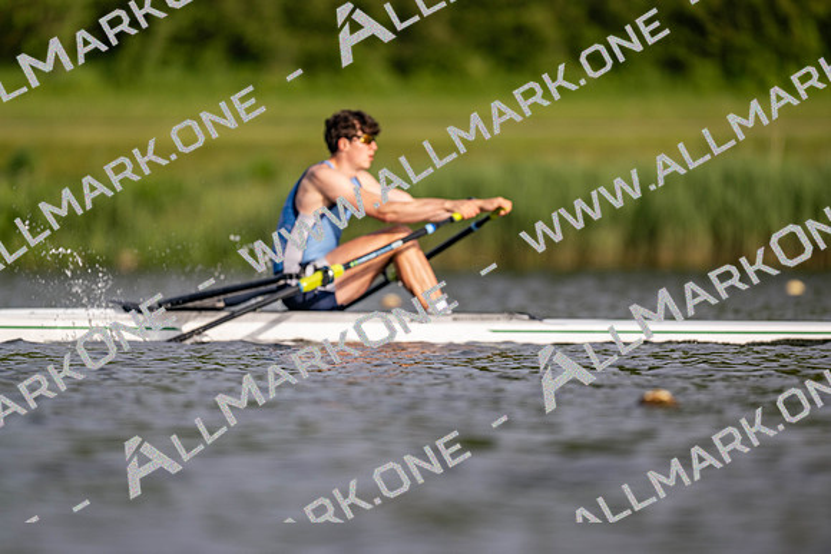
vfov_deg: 2.3
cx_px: 416
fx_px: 13853
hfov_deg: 3.4
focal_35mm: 600
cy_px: 277
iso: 220
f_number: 4
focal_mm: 600
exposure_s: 1/2500
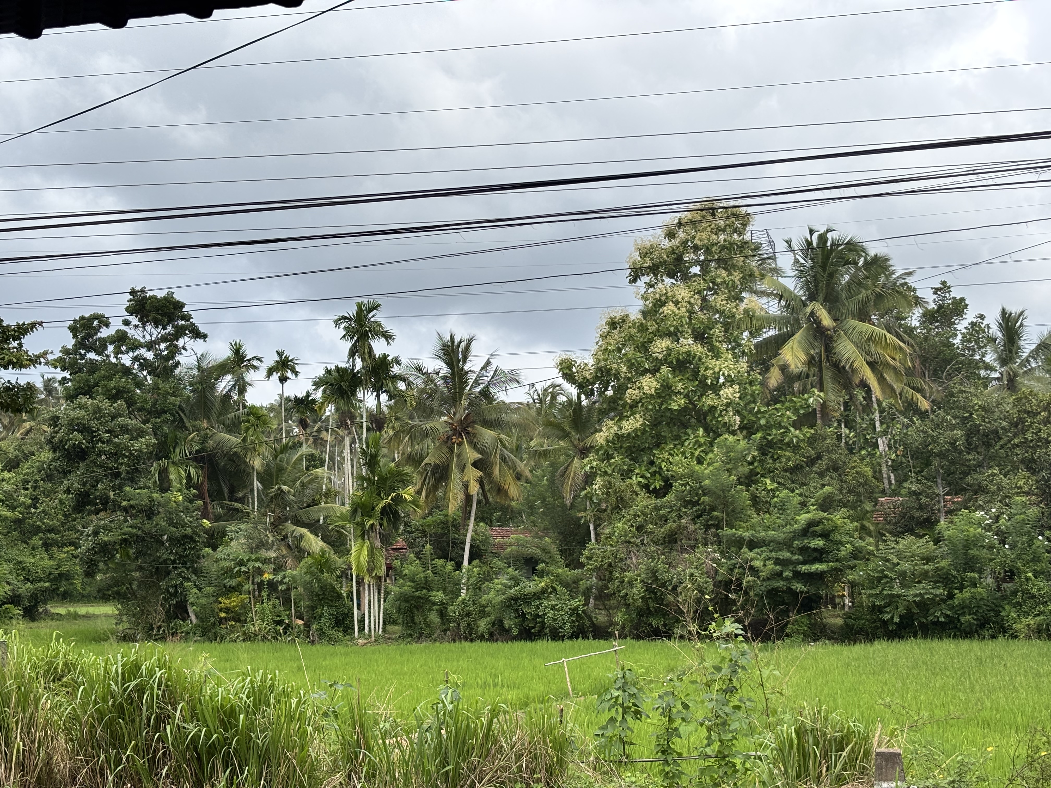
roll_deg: +0.7
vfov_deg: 28.0
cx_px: 526
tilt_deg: +6.0
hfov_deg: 36.8
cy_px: 394
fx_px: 1579
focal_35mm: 52
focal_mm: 5.96
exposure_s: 1/2151
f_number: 1.6
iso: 40
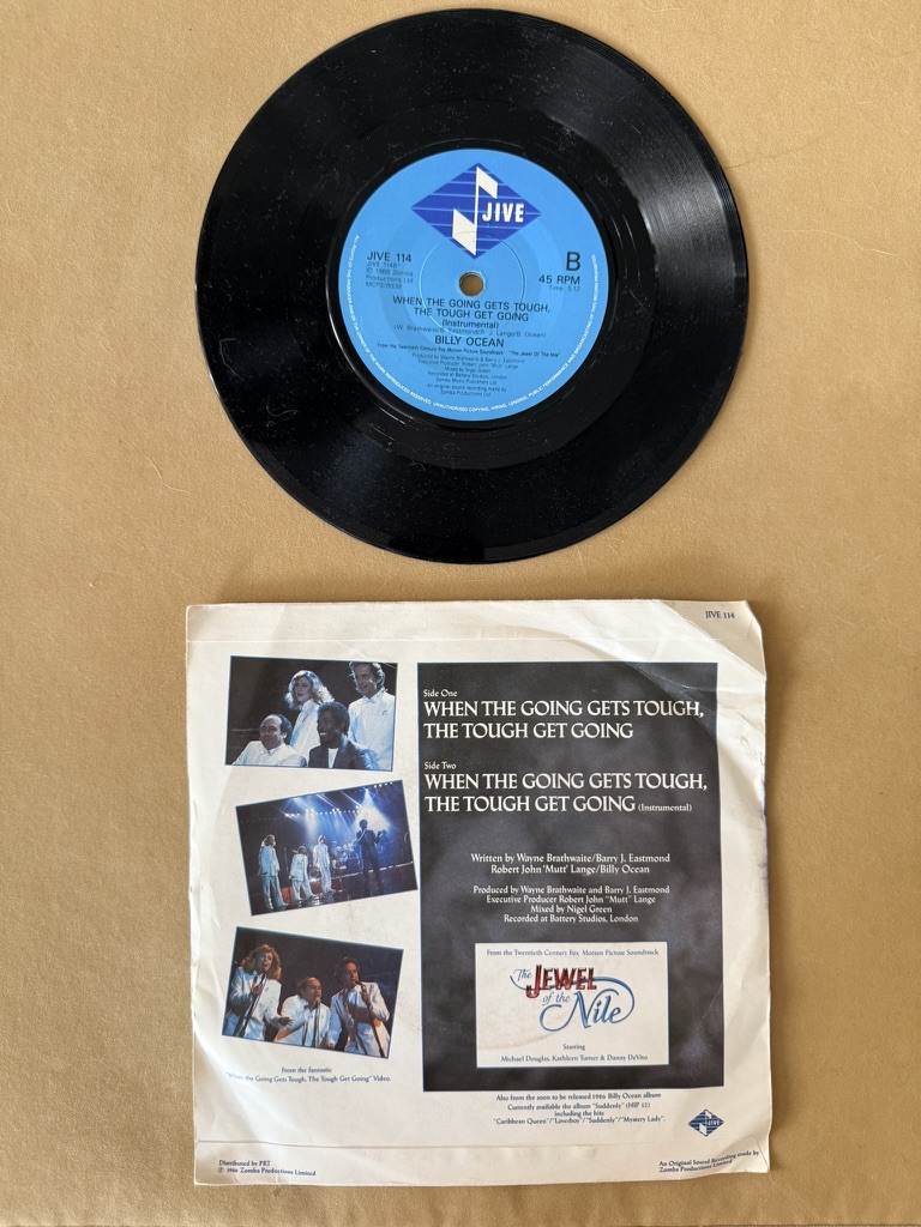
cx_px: 460
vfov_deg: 71.6
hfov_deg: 56.8
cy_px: 614
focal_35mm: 24
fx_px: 851
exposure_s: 1/66
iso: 200
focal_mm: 6.76
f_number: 1.78
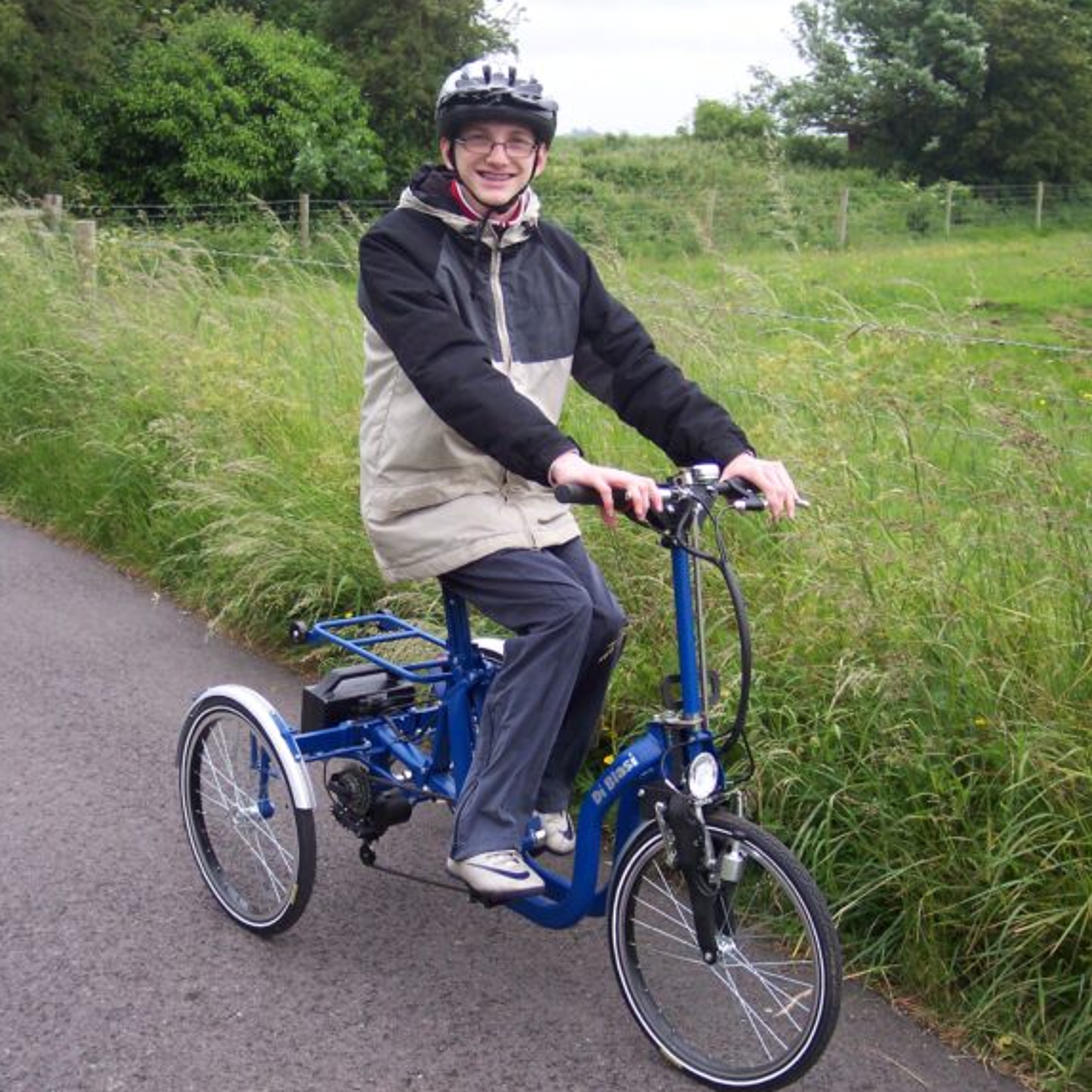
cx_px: 543
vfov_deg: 37.6
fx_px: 1606
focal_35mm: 45
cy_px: 546
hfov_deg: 37.6
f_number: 2.8
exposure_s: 1/700
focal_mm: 8
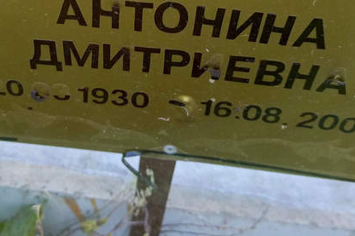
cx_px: 119
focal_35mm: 50
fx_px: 493
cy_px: 30
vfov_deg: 26.2
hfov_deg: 39.2
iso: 140
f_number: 1.69
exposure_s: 1/120
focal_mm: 4.76
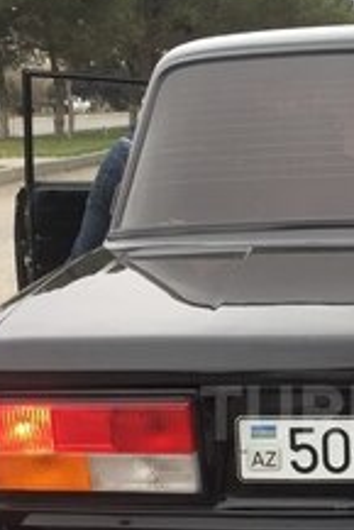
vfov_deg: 28.7
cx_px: 388
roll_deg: +1.1
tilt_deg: -16.1
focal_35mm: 69
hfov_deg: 19.0
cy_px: 413
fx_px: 1016
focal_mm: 4.15
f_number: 2.2
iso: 40
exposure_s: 1/100
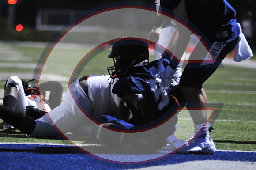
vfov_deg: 5.9
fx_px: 1651
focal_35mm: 232
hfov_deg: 8.9
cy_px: 85
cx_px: 128
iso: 1600
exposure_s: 1/125
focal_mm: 155
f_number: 2.8
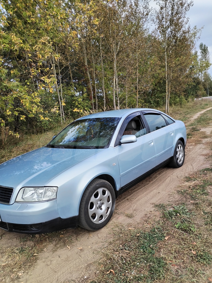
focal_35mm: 29
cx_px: 106
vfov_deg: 61.7
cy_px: 142
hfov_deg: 48.2
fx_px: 237
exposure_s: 1/612
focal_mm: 4.75
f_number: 1.8
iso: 100
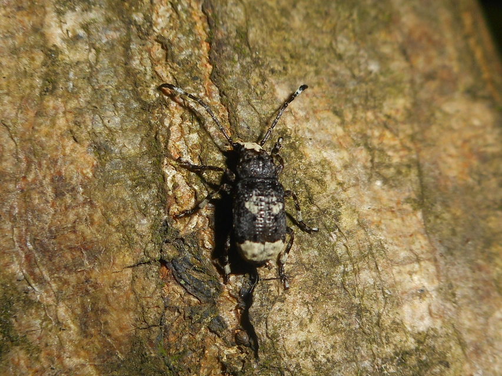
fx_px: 493
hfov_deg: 54.0
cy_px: 188
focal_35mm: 34
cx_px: 251
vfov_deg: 41.8
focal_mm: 6
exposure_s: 1/30
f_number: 11.9
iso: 80
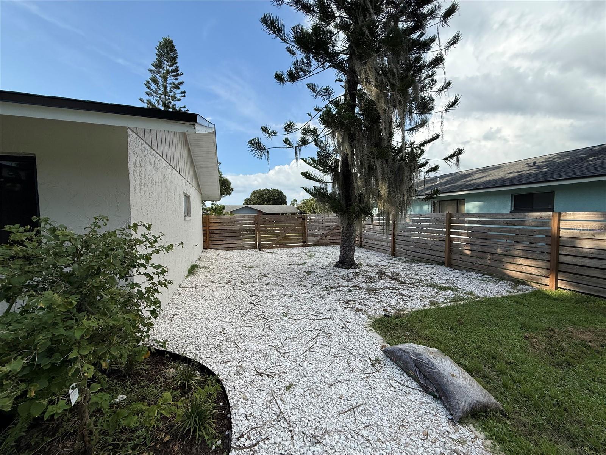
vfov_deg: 85.7
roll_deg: +3.0
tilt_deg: -2.3
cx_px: 303
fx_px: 245
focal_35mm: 14
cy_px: 228
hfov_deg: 102.1
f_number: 2.2
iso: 64
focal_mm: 2.22
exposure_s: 1/2024
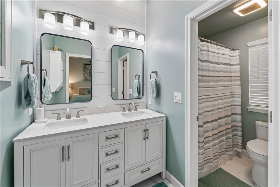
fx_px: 109
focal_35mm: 14
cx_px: 140
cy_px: 94
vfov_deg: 81.2
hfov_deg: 104.3
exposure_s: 1/15
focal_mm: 14
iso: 400
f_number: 13
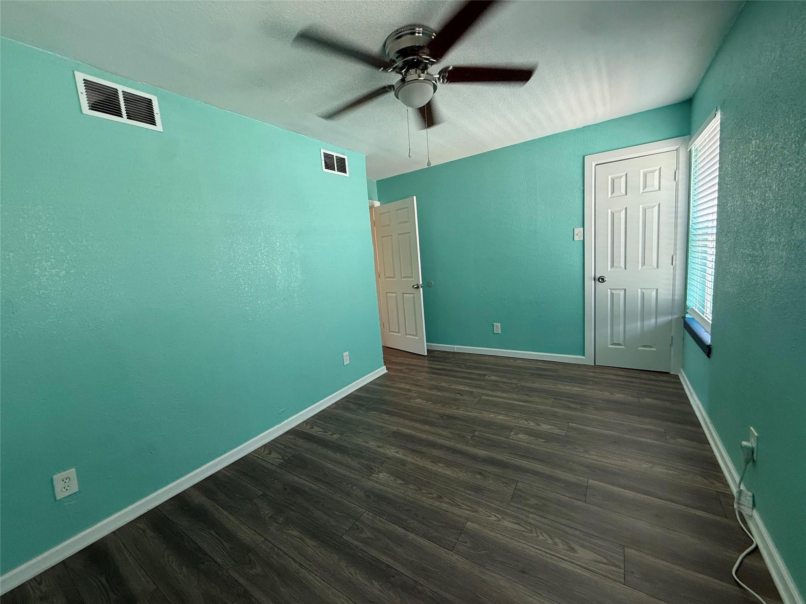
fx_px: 326
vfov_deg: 85.7
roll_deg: +4.2
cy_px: 302
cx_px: 403
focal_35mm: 14
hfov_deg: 102.1
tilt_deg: -8.0
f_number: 2.2
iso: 320
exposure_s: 1/92
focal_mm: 2.22
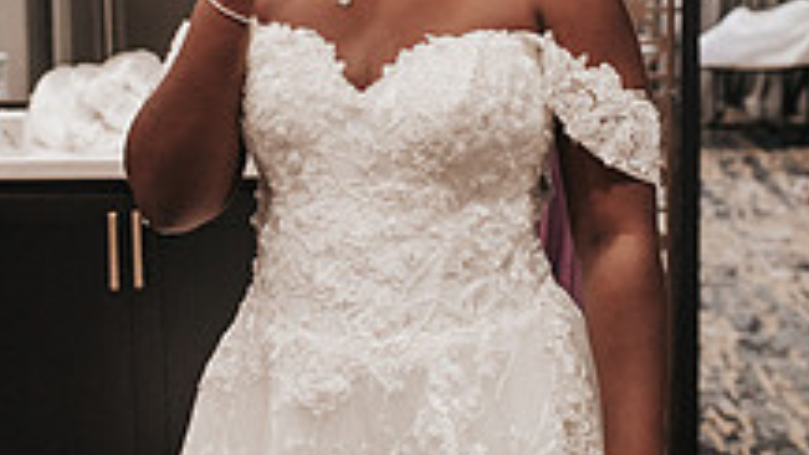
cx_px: 425
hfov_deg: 27.9
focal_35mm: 76
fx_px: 1630
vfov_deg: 15.6
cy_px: -4
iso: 1000
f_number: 3.2
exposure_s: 1/640
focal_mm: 35
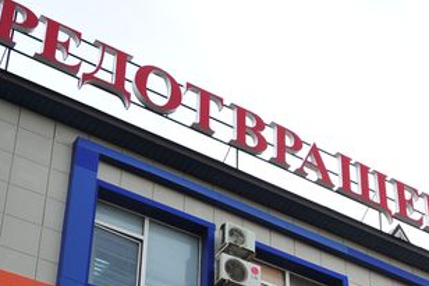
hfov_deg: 23.7
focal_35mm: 83
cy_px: 306
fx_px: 989
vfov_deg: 16.0
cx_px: 400
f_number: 9
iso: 400
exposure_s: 1/160
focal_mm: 32
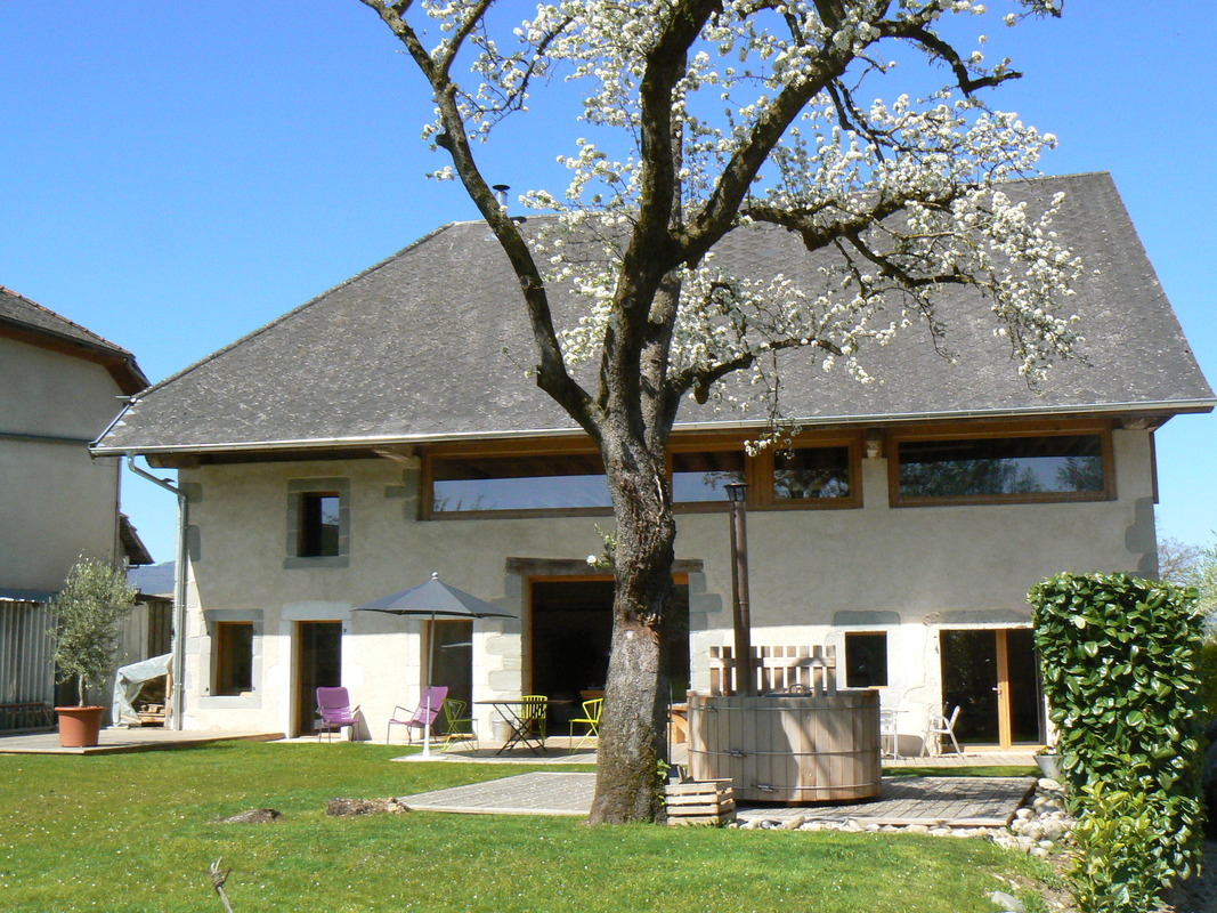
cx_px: 608
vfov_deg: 35.1
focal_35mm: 41
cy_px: 456
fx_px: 1441
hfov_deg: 45.8
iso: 200
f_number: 7.1
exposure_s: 1/500
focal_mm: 6.8
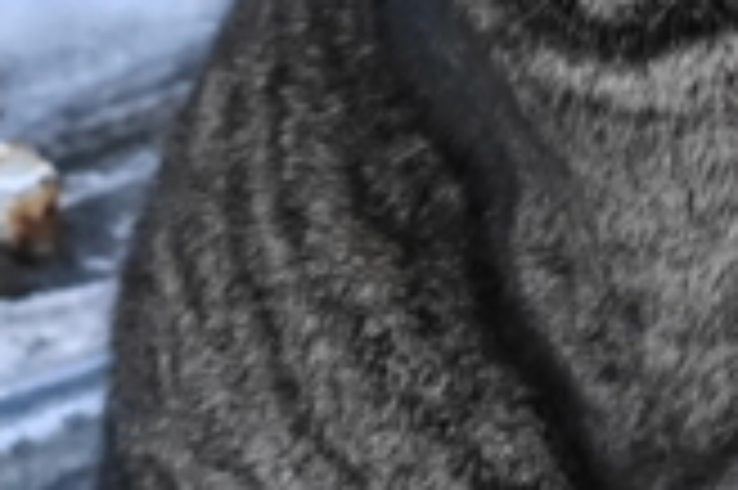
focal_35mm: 150
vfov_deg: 9.0
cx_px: 796
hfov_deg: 13.4
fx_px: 3072
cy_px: -137
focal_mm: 8.8
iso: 1600
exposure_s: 1/80
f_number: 1.8
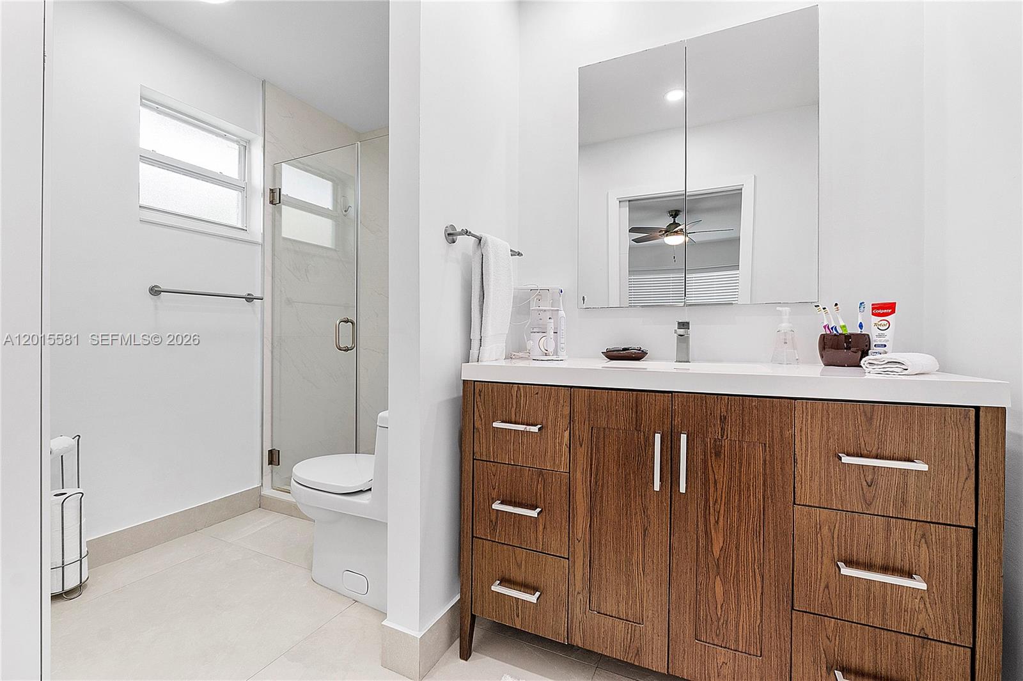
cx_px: 512
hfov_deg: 100.4
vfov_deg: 77.3
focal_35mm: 15
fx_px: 426
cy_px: 340
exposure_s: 1/15
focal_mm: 10
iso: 250
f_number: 9
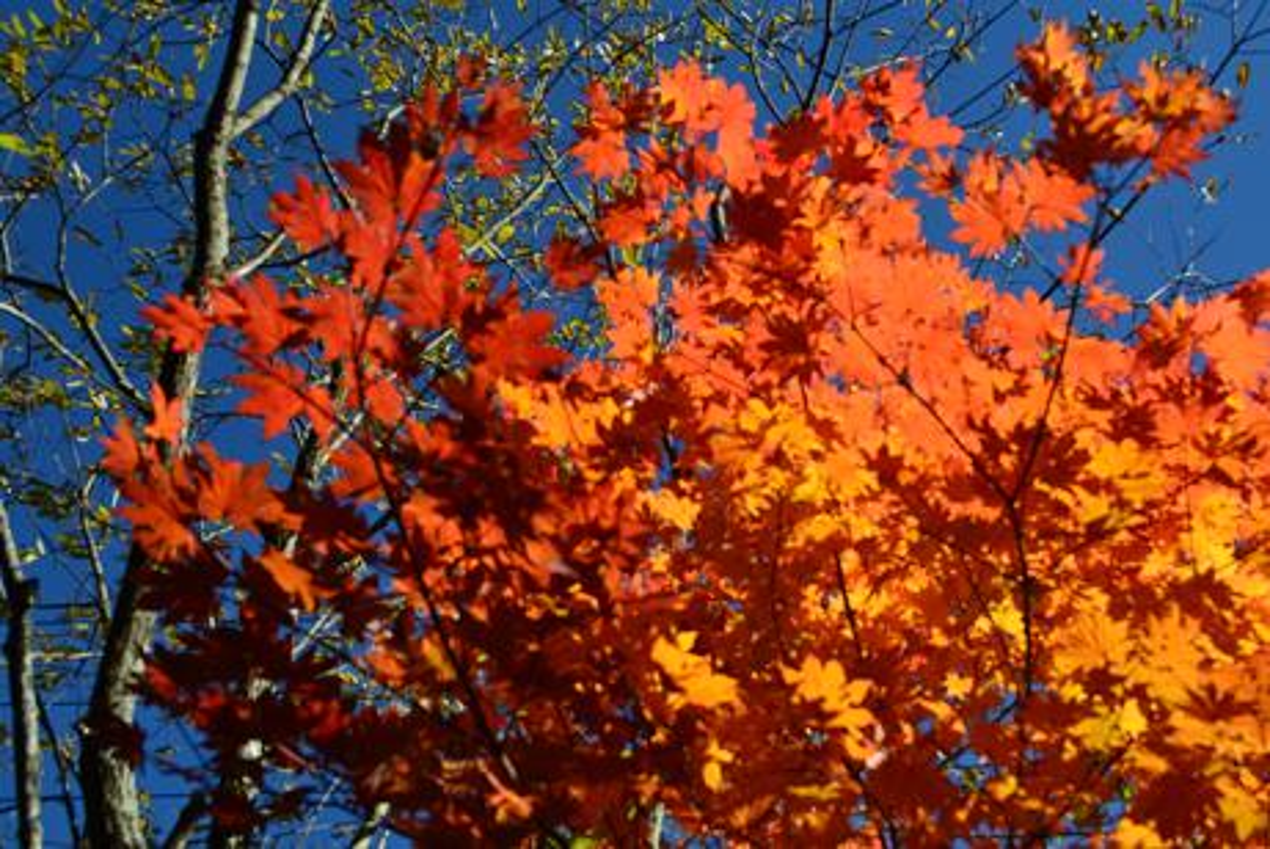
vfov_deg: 34.3
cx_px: 635
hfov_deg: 49.5
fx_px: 1377
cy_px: 424
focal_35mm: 39
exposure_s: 1/400
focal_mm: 26
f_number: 11
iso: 400
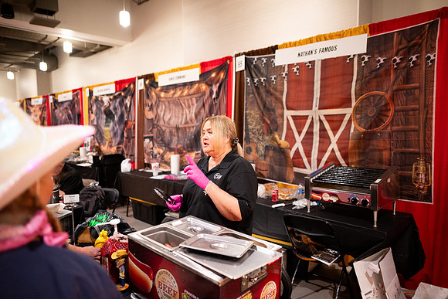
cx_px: 224
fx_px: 299
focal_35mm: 24
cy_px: 150
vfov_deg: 53.2
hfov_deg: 73.7
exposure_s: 1/200
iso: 1600
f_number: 1.8
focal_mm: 24
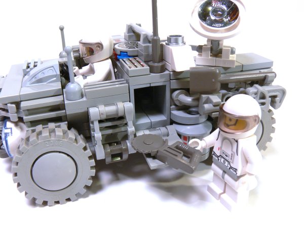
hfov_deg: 52.6
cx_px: 152
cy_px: 114
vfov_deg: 40.7
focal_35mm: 35
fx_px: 307
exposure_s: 1/5
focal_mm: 7.4
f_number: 8
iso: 80
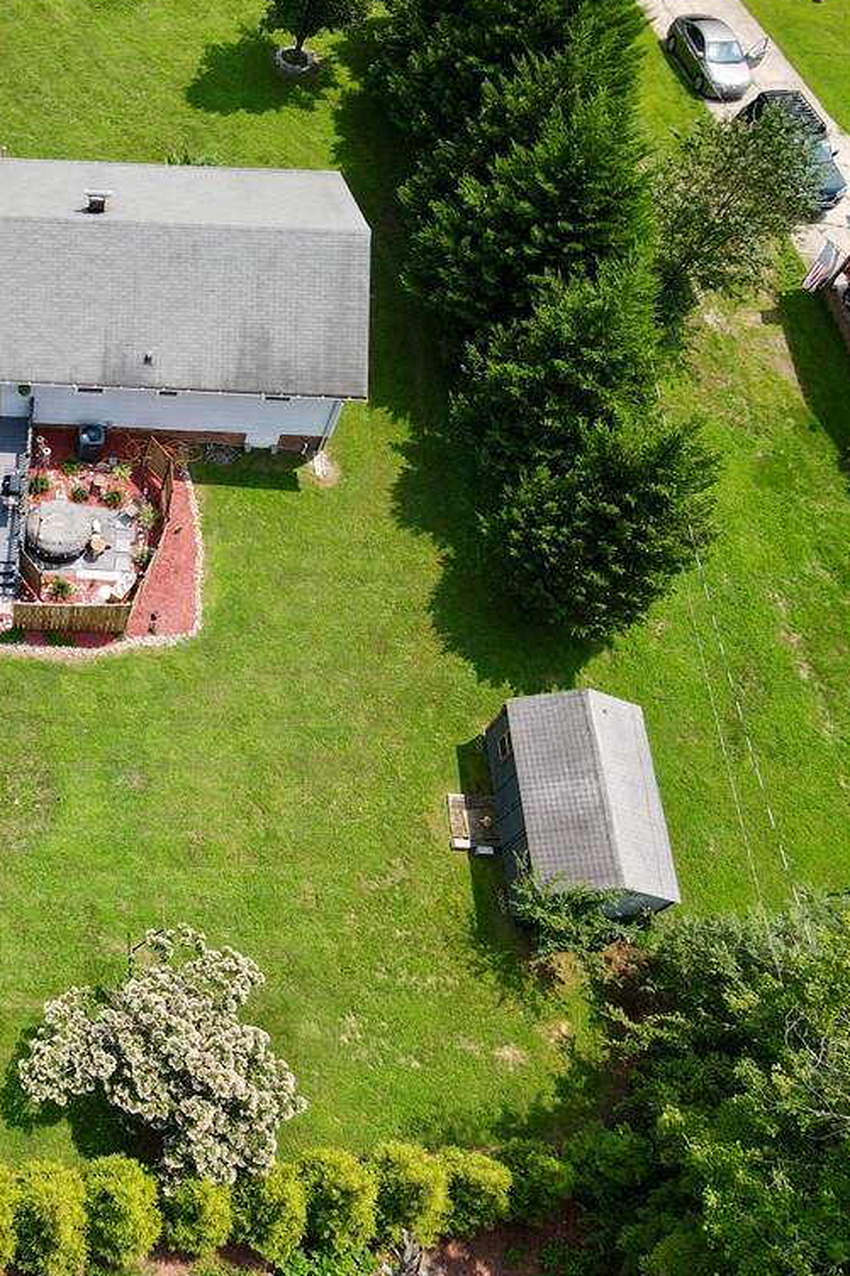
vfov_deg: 55.8
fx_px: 1205
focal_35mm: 34
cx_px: -14
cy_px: 626
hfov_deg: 35.0
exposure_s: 1/320
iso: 100
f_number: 2.8
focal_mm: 4.5
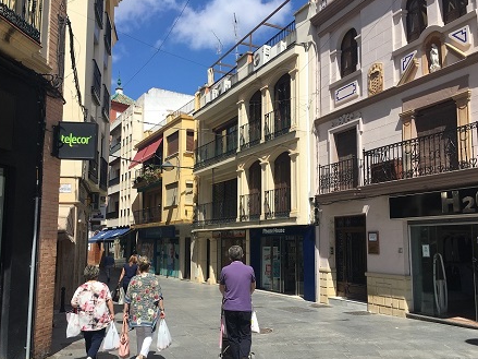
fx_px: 442
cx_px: 230
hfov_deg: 56.8
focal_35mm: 32
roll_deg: -0.6
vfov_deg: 44.1
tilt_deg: +8.0
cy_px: 195
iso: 25
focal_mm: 4.15
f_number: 2.2
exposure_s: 1/1789
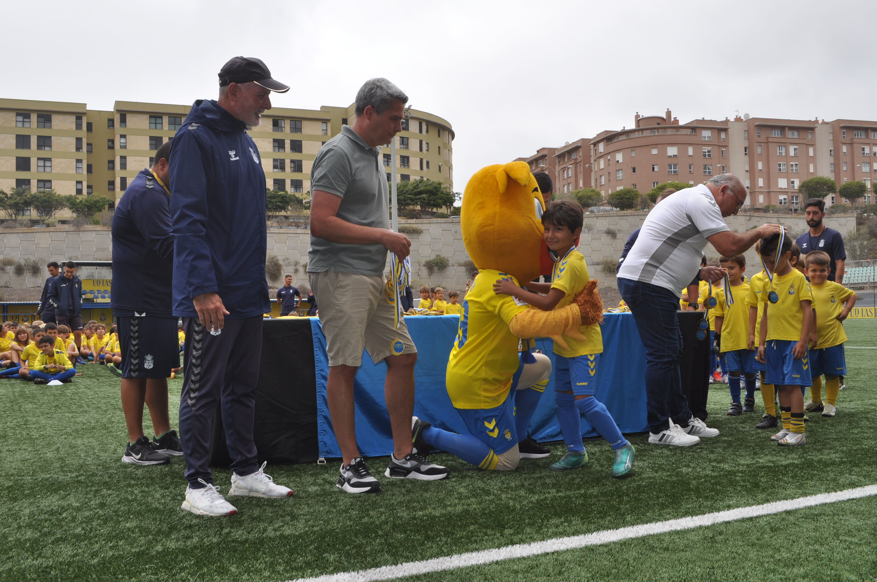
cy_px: 291
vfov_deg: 36.8
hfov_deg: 53.2
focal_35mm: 36
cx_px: 438
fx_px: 876
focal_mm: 24
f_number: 11
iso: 200
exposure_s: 1/200
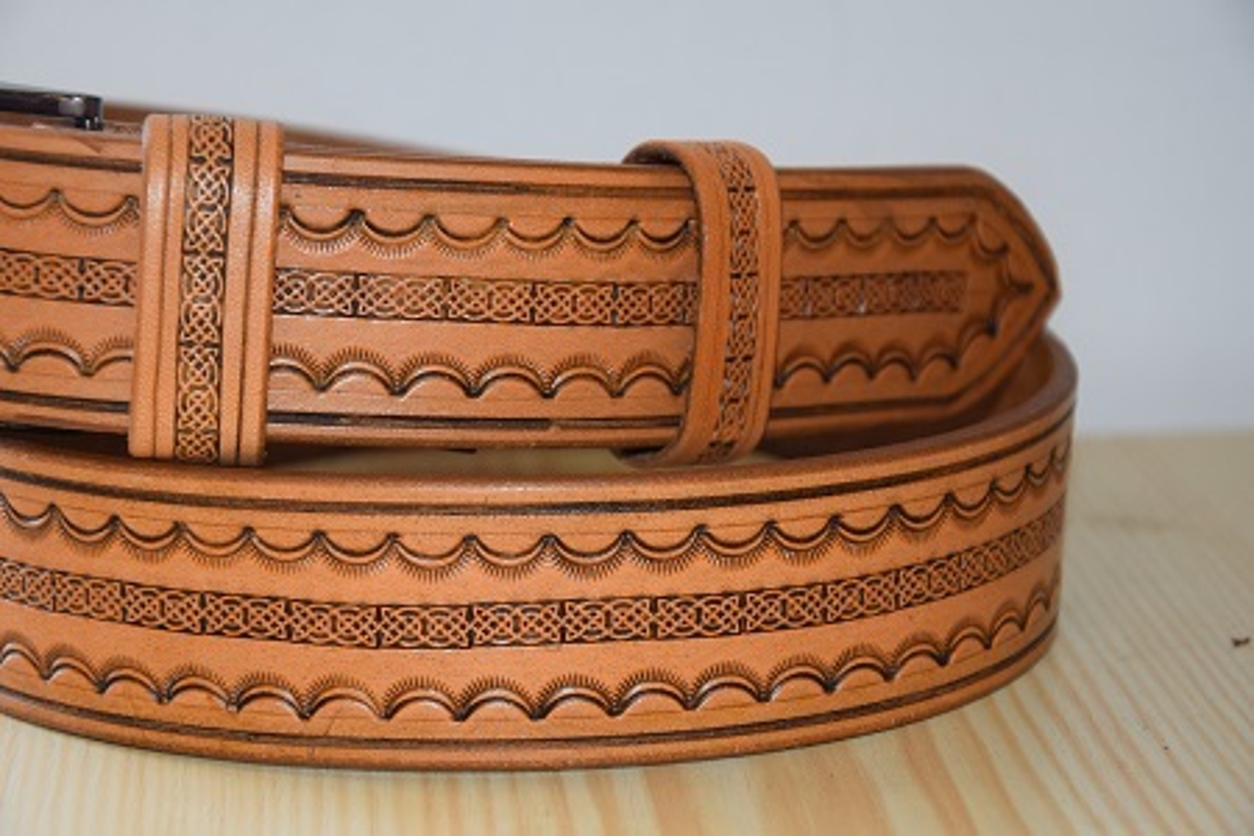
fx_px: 3657
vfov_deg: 13.0
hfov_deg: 19.5
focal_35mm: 105
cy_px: 418
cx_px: 627
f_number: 5.3
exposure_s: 1/60
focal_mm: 70
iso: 1000
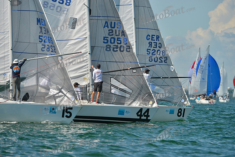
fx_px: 2220
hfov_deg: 6.1
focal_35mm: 340
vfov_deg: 4.0
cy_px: 78
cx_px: 118
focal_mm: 340
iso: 200
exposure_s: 1/1250
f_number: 6.3
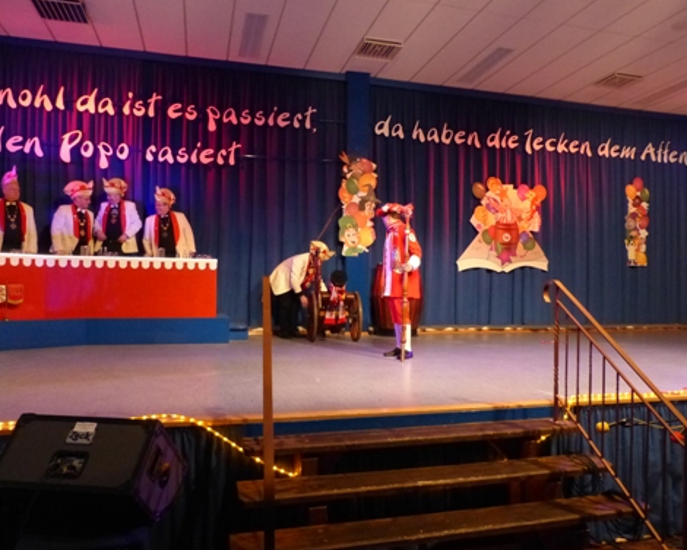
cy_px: 275
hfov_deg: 64.0
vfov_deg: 53.2
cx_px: 360
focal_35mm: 27
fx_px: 549
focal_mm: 4.5
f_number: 2.8
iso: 800
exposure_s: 1/25
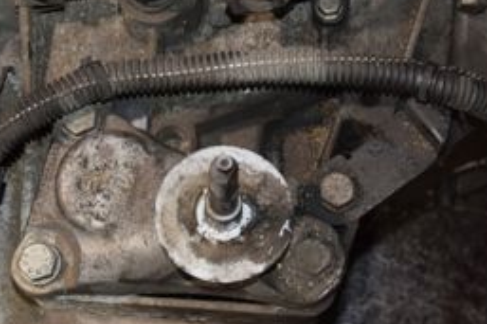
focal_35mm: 112
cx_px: 182
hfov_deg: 18.2
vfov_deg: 12.1
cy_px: 30
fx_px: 1514
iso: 800
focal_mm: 30
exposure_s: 1/60
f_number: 5
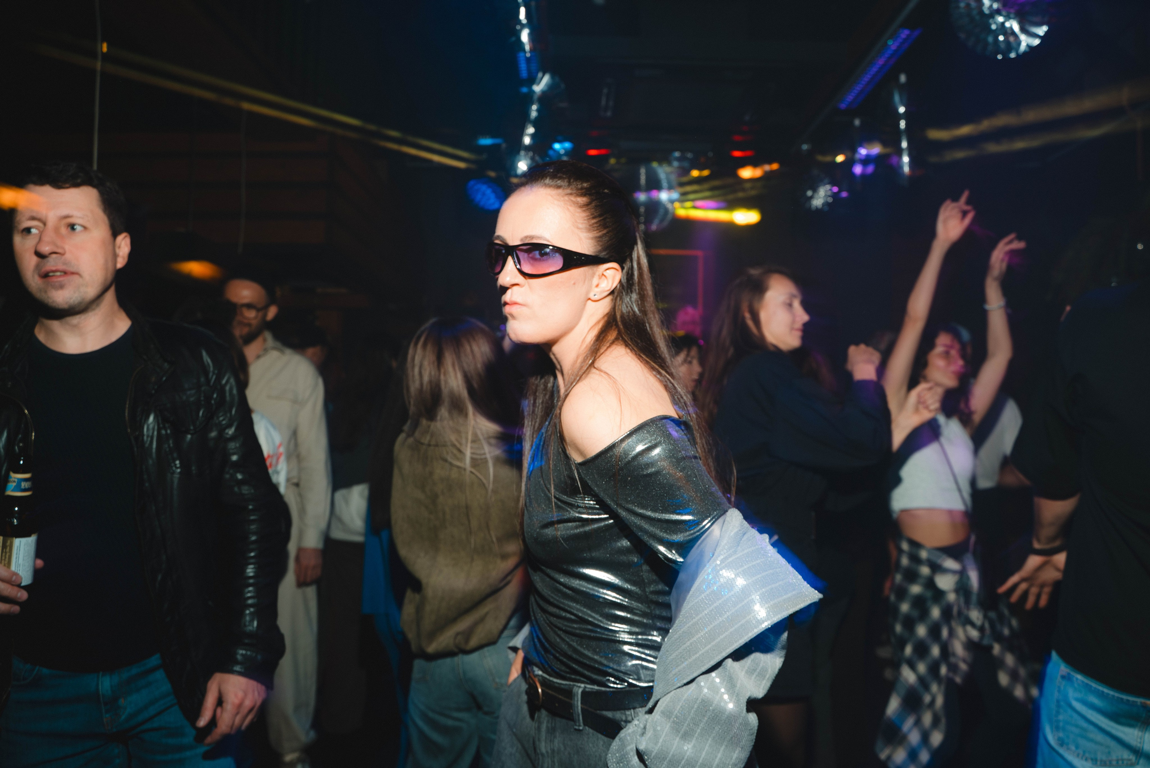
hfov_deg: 65.5
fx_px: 895
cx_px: 575
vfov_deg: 46.4
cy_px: 384
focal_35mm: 28
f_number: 5
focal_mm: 28
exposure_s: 1/5
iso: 320
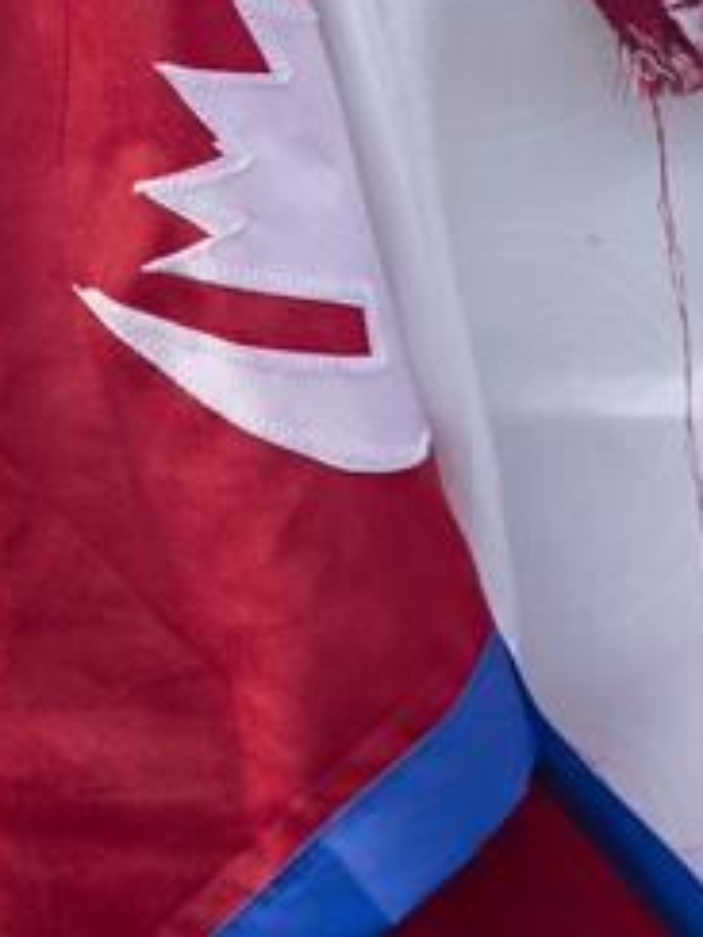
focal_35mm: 179
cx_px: 400
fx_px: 4847
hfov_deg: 8.3
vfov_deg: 11.0
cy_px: 543
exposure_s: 1/3200
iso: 640
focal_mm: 70
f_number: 2.8
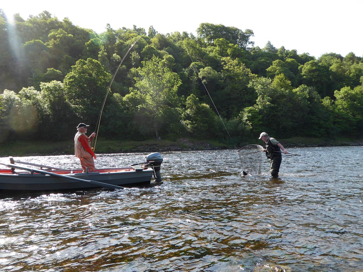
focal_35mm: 31
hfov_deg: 58.4
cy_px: 136
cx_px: 182
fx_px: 325
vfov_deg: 45.4
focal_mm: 5.4
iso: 80
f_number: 3.5
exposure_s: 1/200
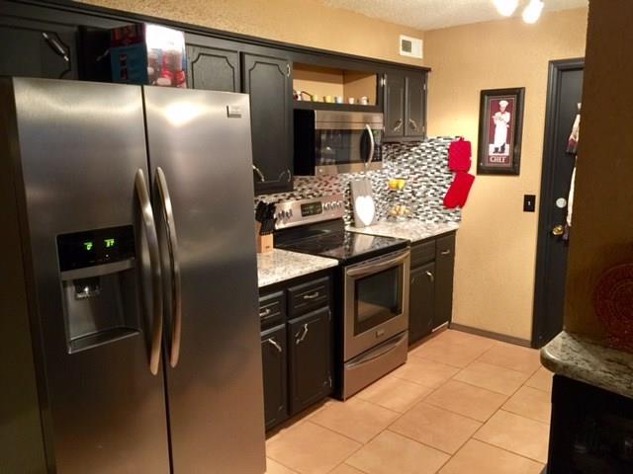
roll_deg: -0.1
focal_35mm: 29
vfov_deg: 48.2
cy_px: 237
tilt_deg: -10.2
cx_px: 316
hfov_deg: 61.7
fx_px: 530
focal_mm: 4.15
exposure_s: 1/10
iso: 100
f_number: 2.2
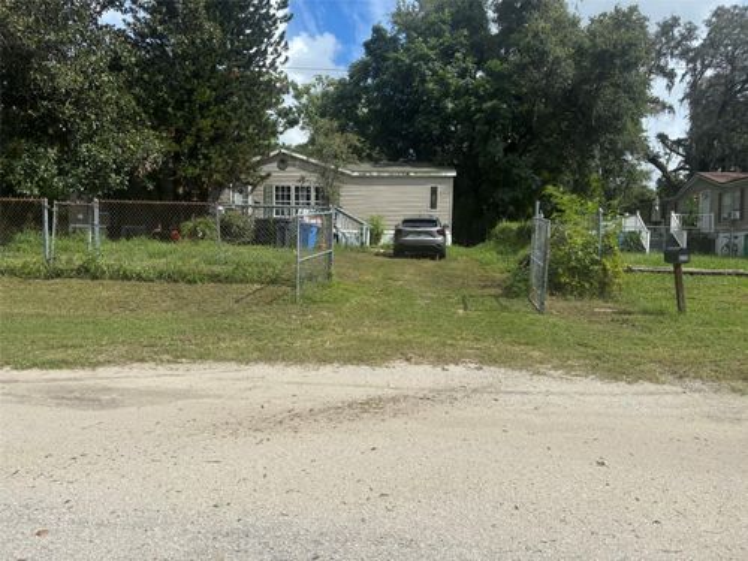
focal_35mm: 26
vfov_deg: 53.1
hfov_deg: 67.3
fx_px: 562
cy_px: 280
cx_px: 374
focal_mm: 5.96
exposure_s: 1/4854
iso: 50
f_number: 1.6
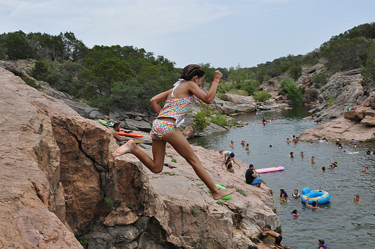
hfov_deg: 48.0
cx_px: 188
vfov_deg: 32.9
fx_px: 421
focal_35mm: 40
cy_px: 124
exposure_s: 1/500
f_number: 8
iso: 200
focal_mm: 27
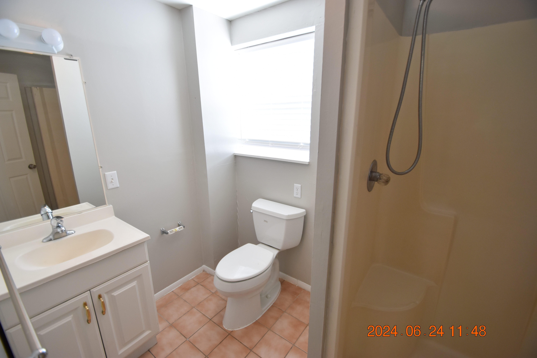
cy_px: 179
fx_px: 224
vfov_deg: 77.3
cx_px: 268
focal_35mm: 15
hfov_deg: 100.4
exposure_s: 1/60
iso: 450
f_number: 4
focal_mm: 10
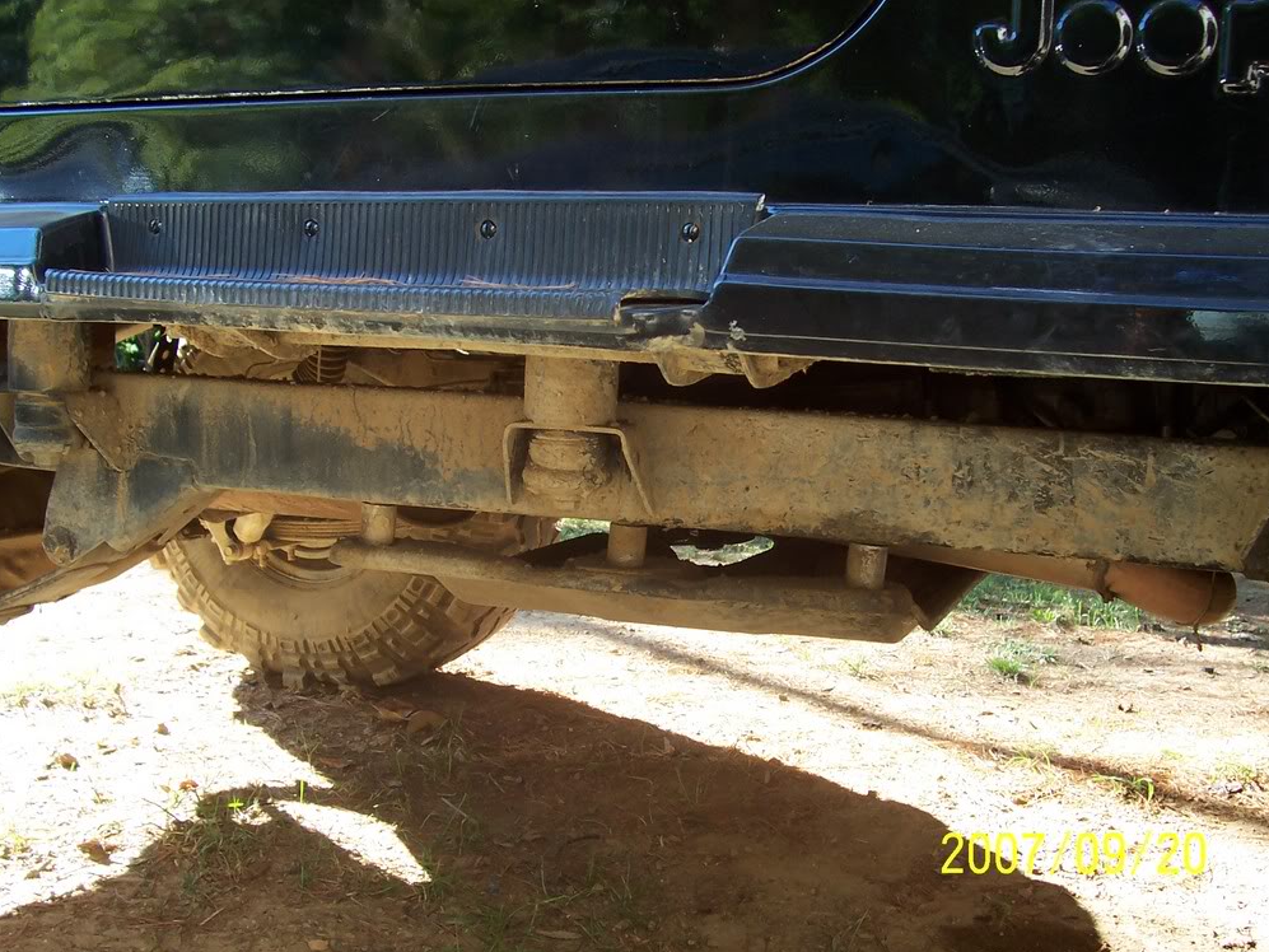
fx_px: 1393
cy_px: 487
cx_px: 626
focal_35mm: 38
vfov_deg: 37.7
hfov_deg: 49.0
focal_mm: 5.6
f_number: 2.8
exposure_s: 1/90
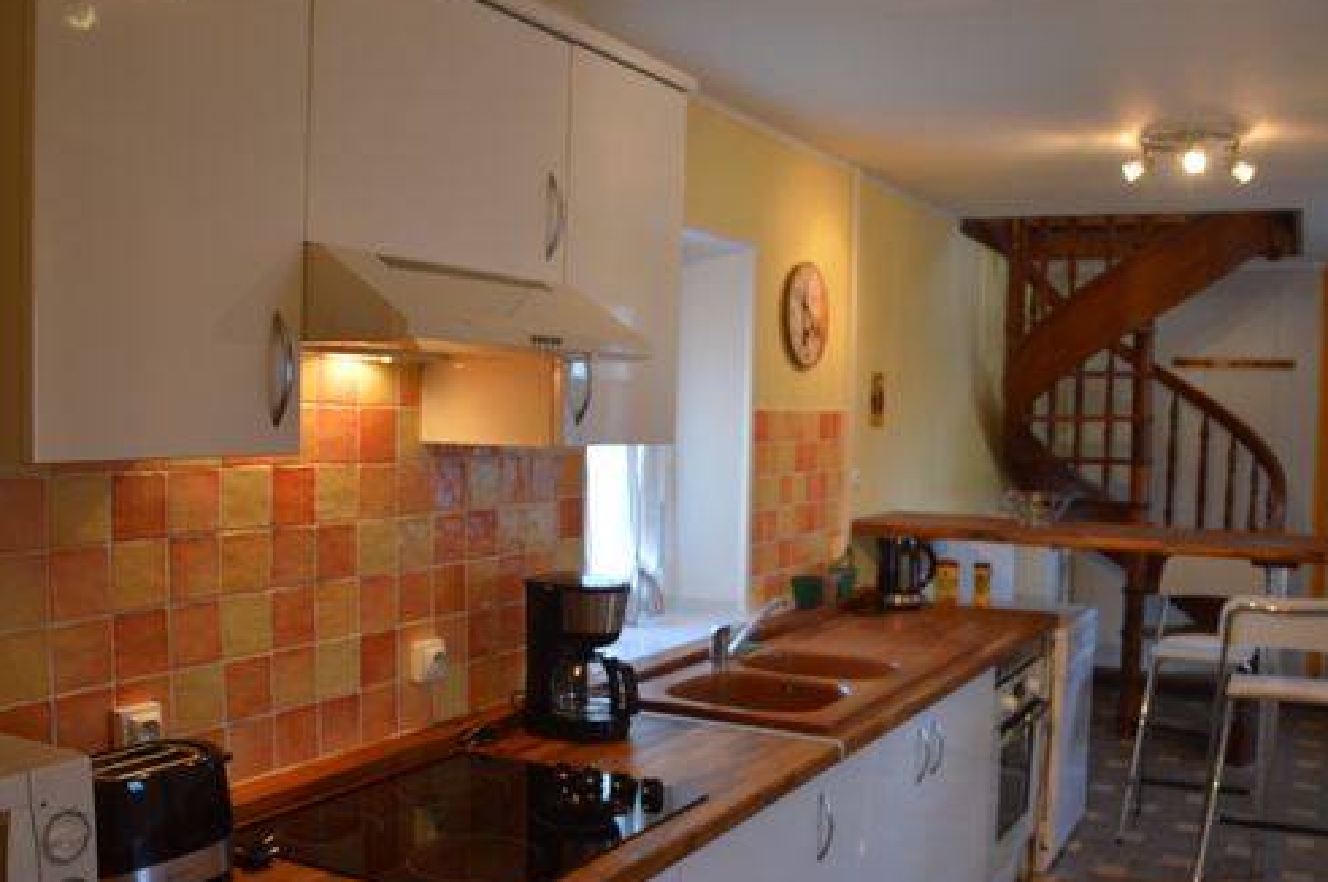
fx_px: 1216
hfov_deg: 57.2
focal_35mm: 33
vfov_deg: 39.8
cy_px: 499
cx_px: 719
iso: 400
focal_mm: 18
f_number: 4
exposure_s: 1/60
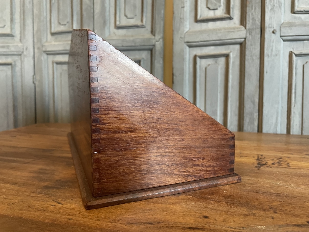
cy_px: 116
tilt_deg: -5.2
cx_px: 154
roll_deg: +0.9
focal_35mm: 26
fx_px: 232
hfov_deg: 67.3
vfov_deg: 53.1
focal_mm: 4.2
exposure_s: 1/33
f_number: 1.6
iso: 320
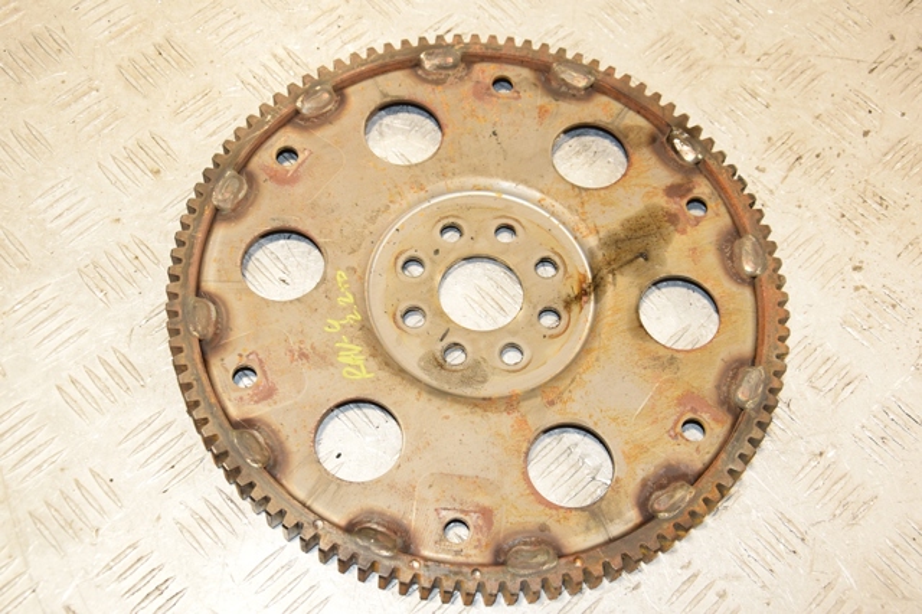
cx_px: 461
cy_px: 307
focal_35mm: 48
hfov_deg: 41.1
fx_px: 1229
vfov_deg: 28.0
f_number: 5.6
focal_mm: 32
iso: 800
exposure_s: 1/200
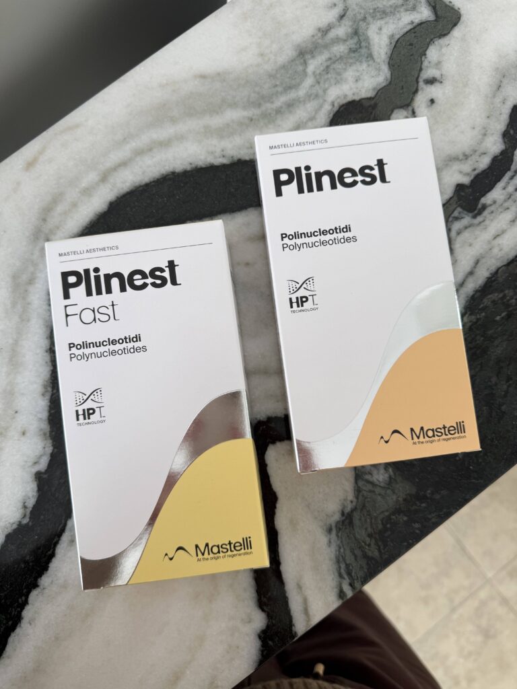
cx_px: 258
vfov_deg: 71.6
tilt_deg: -85.0
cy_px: 344
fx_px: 478
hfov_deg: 56.8
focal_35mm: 24
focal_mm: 6.8
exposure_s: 1/121
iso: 80
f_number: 1.8
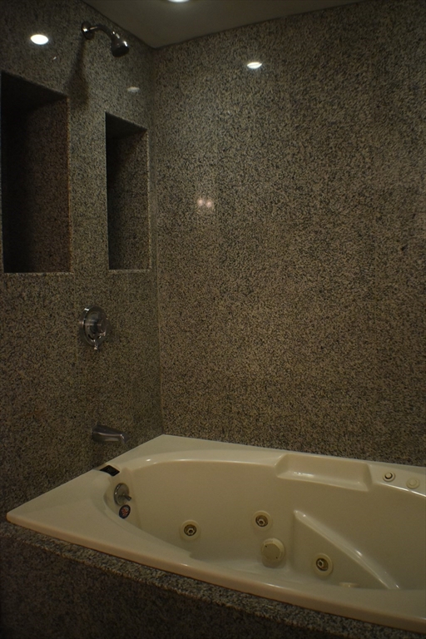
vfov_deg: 53.1
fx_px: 639
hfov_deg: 36.9
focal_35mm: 36
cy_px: 320
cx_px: 213
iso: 1800
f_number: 4
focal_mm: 24
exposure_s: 1/125
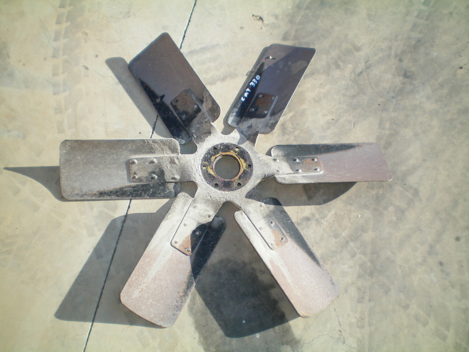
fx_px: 515
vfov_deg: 37.7
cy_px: 176
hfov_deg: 49.0
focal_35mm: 38
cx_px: 234
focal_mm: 6.3
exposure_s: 1/500
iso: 64
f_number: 3.1
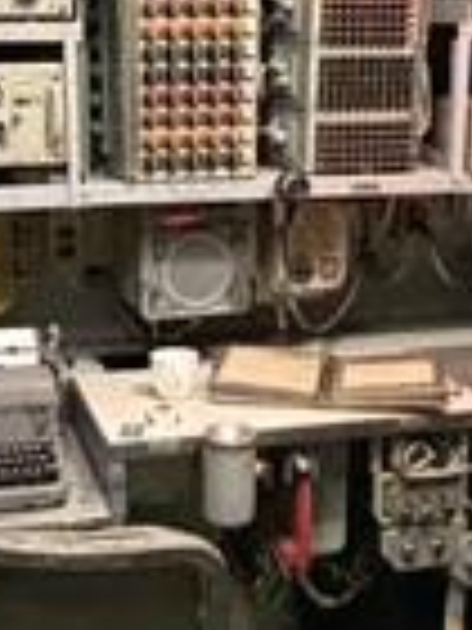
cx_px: 153
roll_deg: +0.7
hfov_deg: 24.3
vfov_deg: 32.2
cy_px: 310
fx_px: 1091
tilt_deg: -13.6
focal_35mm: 60
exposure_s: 1/40
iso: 1250
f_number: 2.2
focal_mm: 2.22
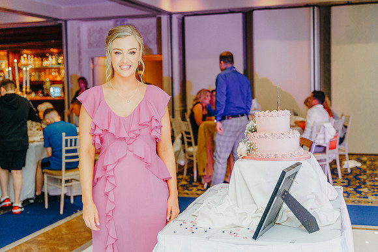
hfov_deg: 40.3
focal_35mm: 49
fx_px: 515
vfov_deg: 27.5
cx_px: 189
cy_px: 126
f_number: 2.8
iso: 2000
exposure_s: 1/200
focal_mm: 49
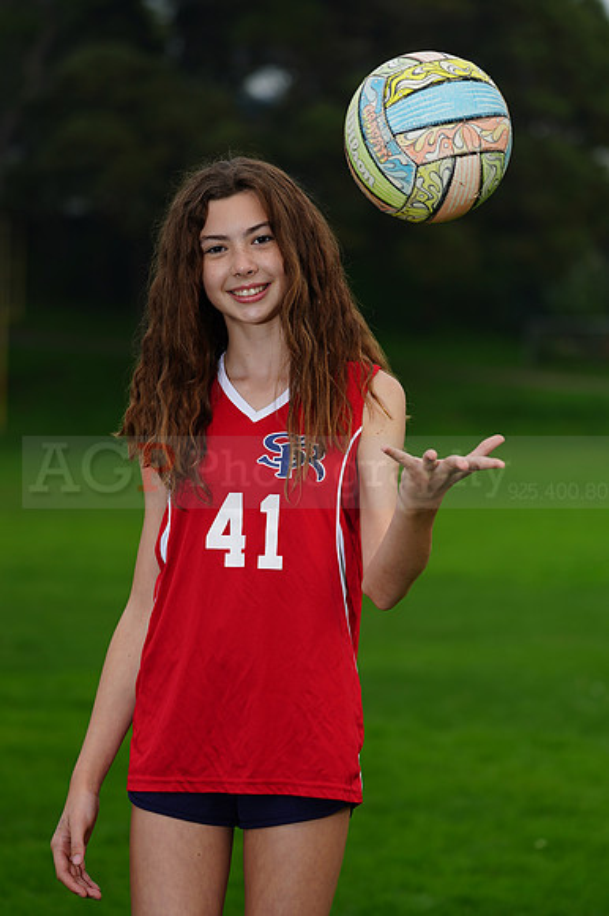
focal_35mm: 168
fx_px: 4268
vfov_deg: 12.2
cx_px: 304
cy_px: 458
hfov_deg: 8.2
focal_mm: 168
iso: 200
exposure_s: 1/250
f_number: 5.6
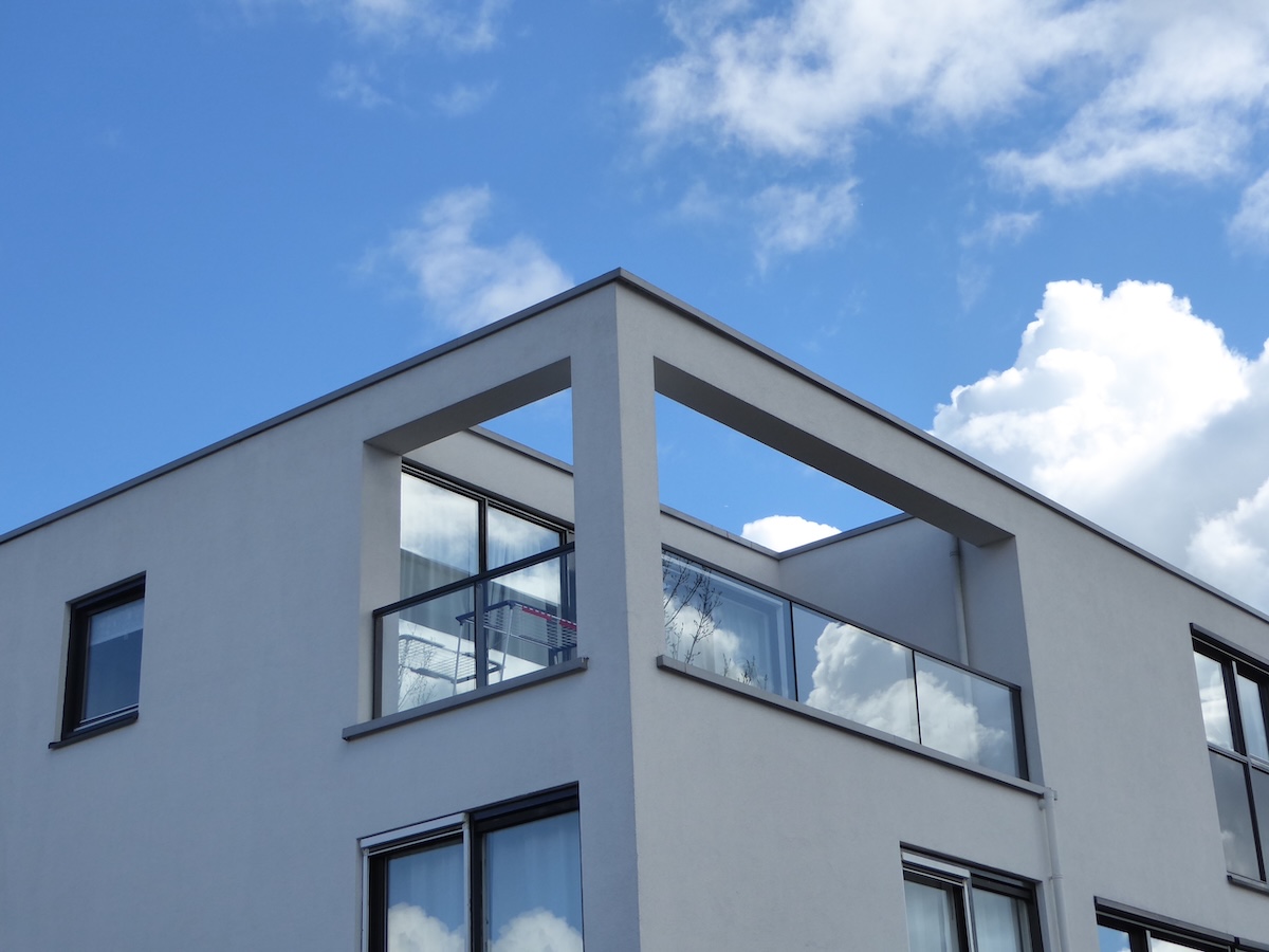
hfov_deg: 32.2
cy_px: 476
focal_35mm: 60
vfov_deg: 24.4
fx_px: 2200
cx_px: 634
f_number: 4.2
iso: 125
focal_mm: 10.3
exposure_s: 1/500
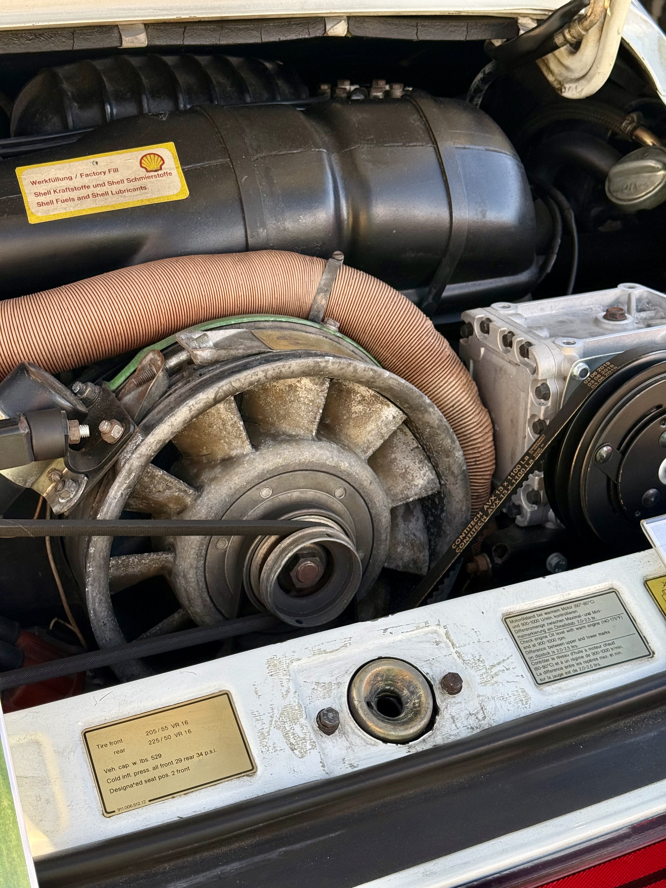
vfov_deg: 39.7
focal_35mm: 48
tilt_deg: -27.3
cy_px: 444
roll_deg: -2.0
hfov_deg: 30.3
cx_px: 333
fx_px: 1231
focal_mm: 6.76
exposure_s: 1/314
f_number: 1.78
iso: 64
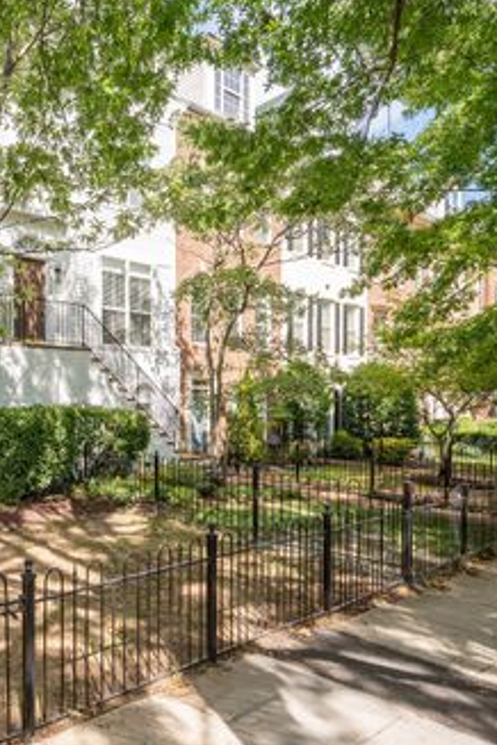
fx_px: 538
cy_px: 414
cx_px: 18
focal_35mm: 26
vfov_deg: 69.2
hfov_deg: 43.6
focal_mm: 15
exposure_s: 1/250
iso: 320
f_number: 8
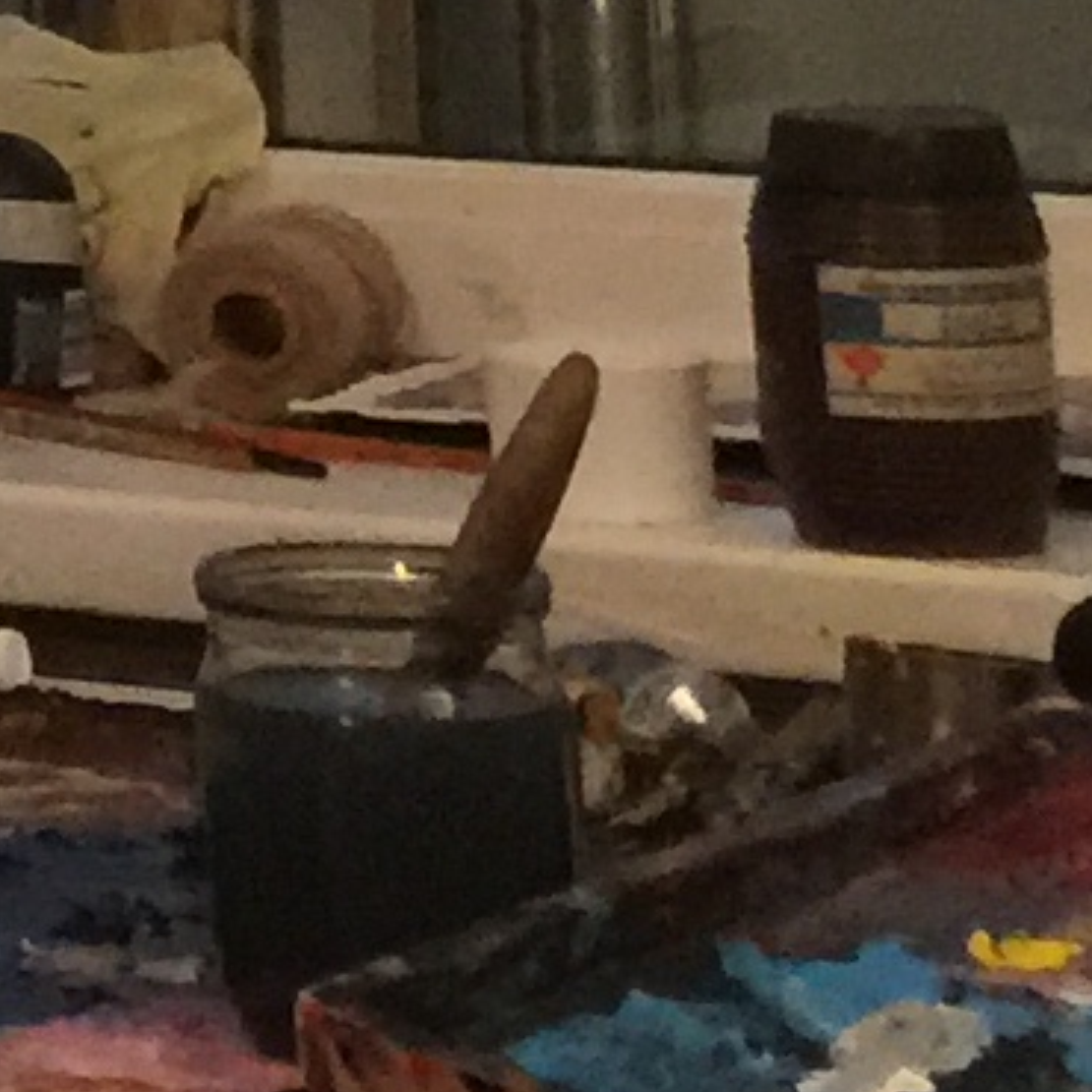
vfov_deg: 7.2
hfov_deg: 6.5
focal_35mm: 226
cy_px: -1585
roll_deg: +1.0
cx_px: -3004
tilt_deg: +5.2
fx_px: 8066
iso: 100
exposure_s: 1/17
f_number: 2.2
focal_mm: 4.15
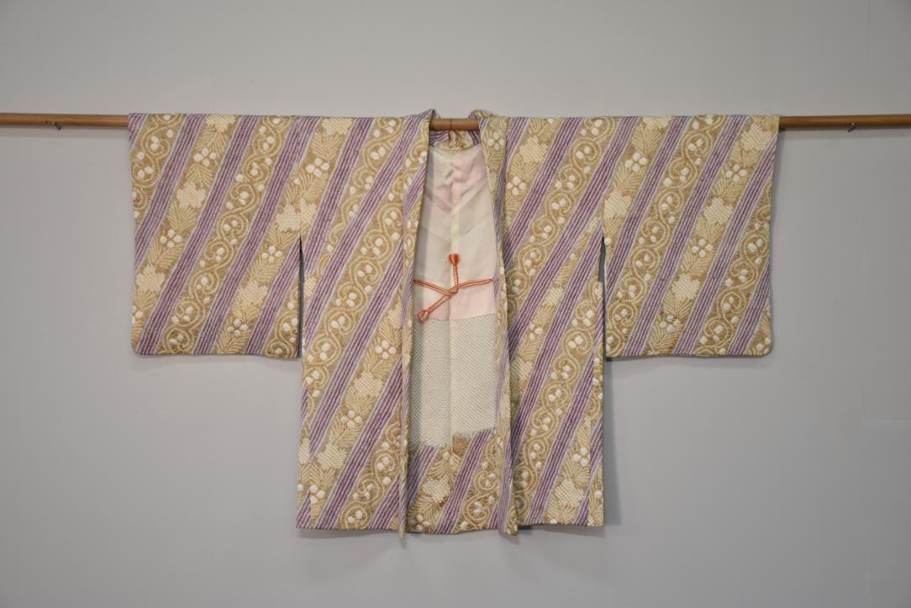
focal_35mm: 57
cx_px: 456
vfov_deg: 23.8
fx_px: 1443
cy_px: 304
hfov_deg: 35.0
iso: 400
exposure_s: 1/80
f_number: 4.2
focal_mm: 38
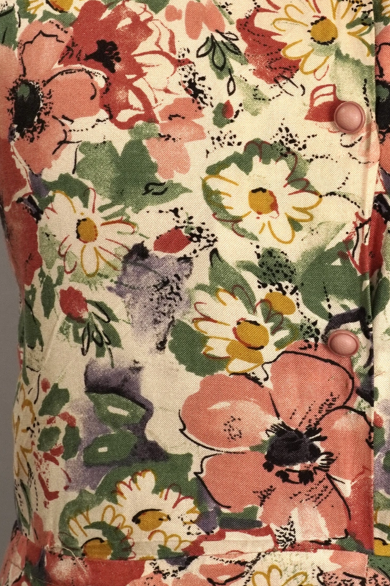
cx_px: 363
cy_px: 142
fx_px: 2015
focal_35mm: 124
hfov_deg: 11.0
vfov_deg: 16.4
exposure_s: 1/40
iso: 400
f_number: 9
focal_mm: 32
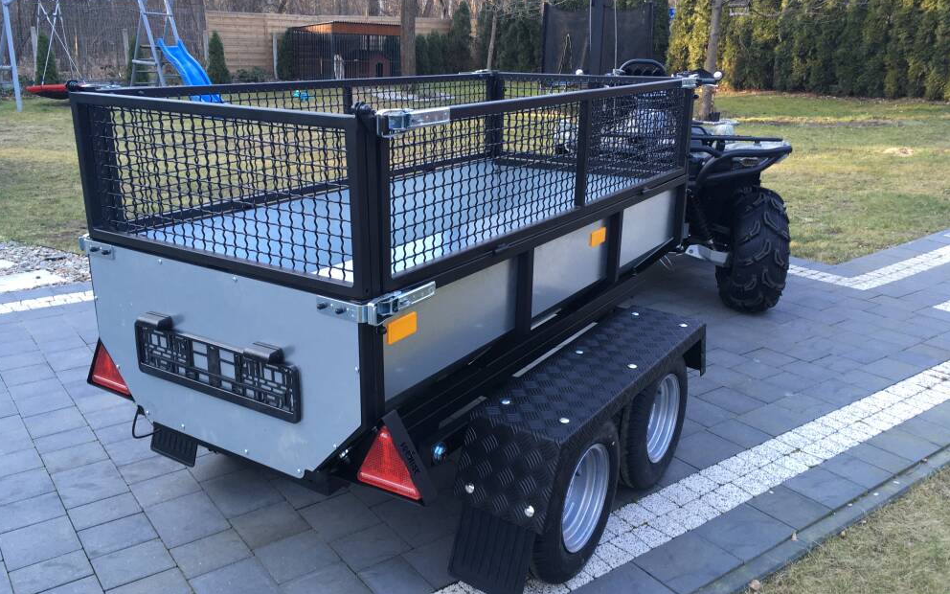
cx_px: 473
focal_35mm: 31
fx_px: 803
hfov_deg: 61.2
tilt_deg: -15.2
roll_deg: -0.5
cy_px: 272
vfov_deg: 40.6
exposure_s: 1/50
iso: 32
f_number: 2.2
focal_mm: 4.15
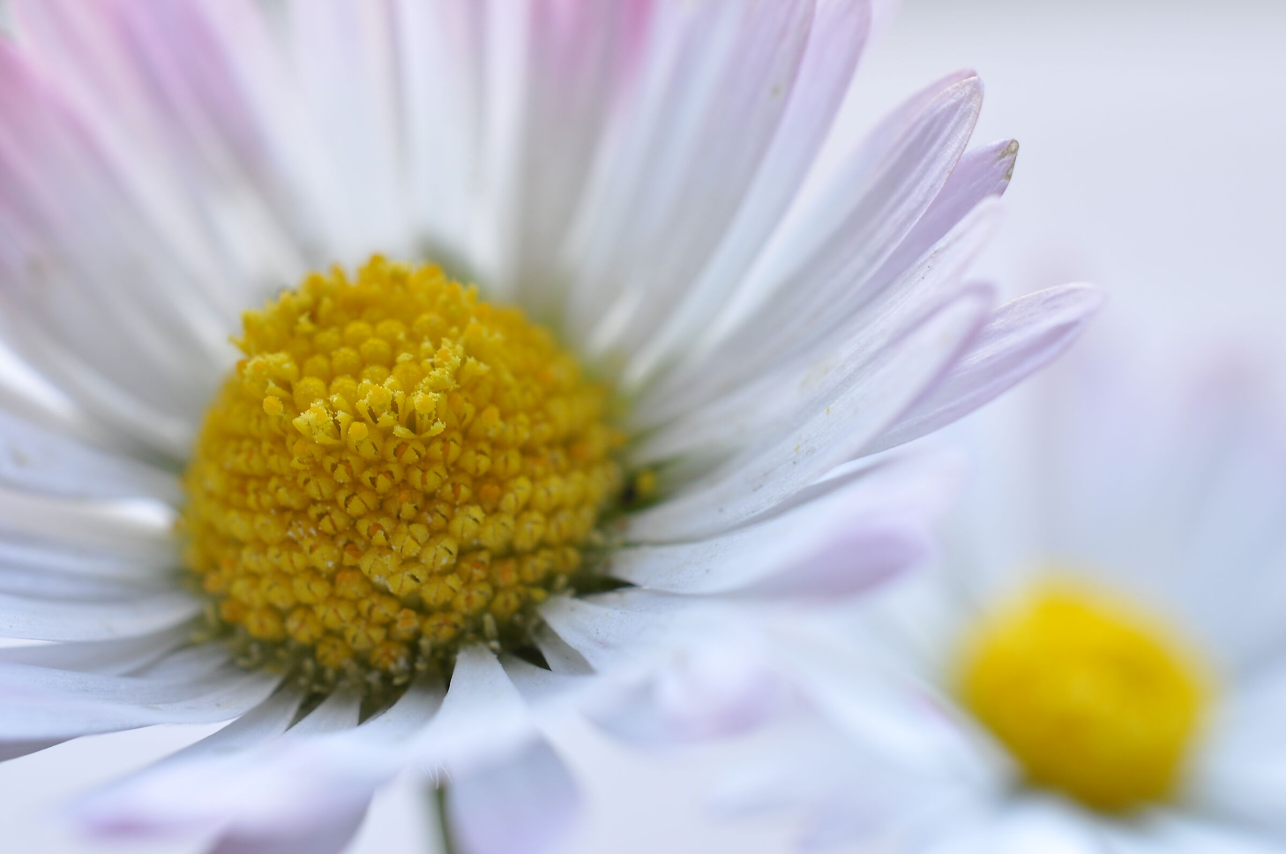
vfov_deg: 22.6
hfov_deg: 33.4
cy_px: 427
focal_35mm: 60
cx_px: 643
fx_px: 2141
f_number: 14
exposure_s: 1/13
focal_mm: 40
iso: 200
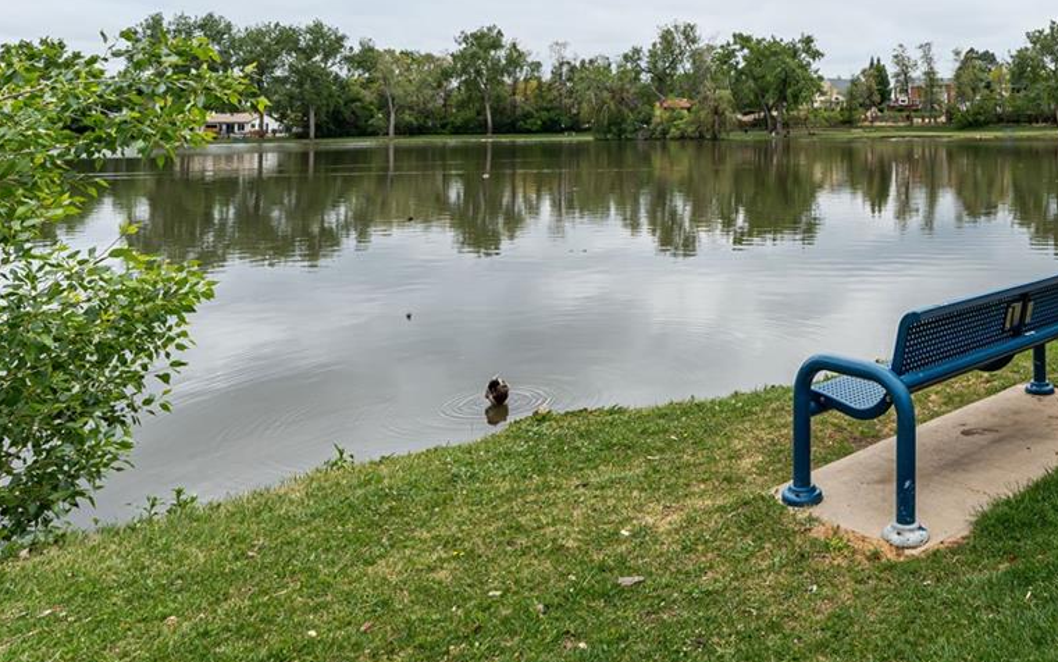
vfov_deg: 39.4
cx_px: 876
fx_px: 865
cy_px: 89
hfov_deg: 57.2
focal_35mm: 30
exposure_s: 1/320
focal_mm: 14
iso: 400
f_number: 9
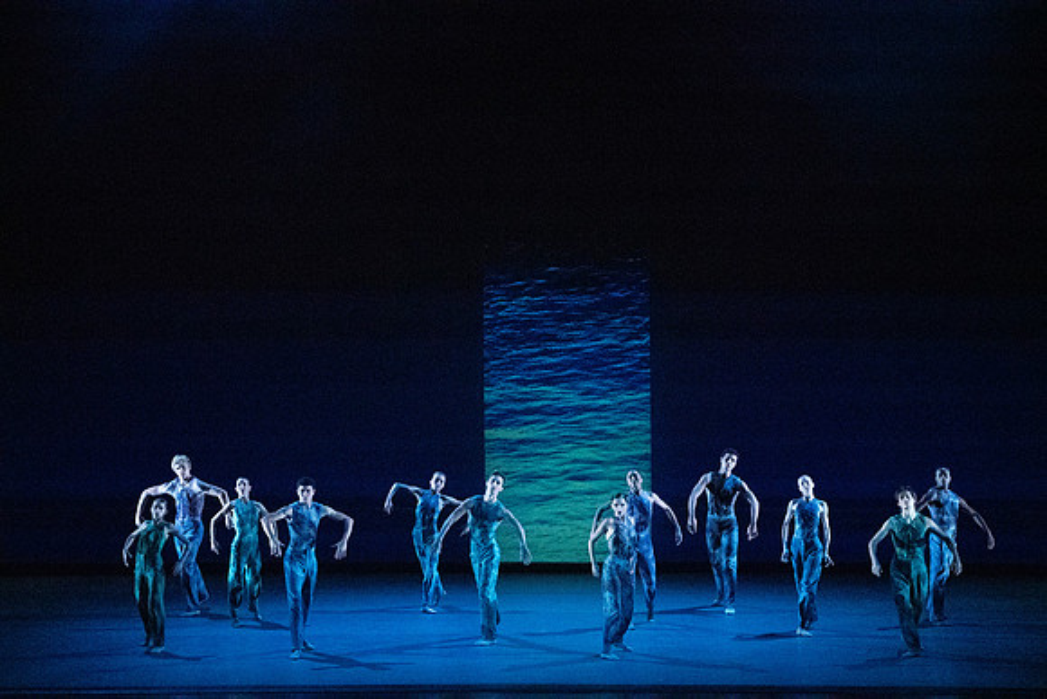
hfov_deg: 14.5
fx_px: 4102
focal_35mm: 141
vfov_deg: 9.7
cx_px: 524
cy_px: 350
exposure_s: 1/400
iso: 25600
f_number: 5.6
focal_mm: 141
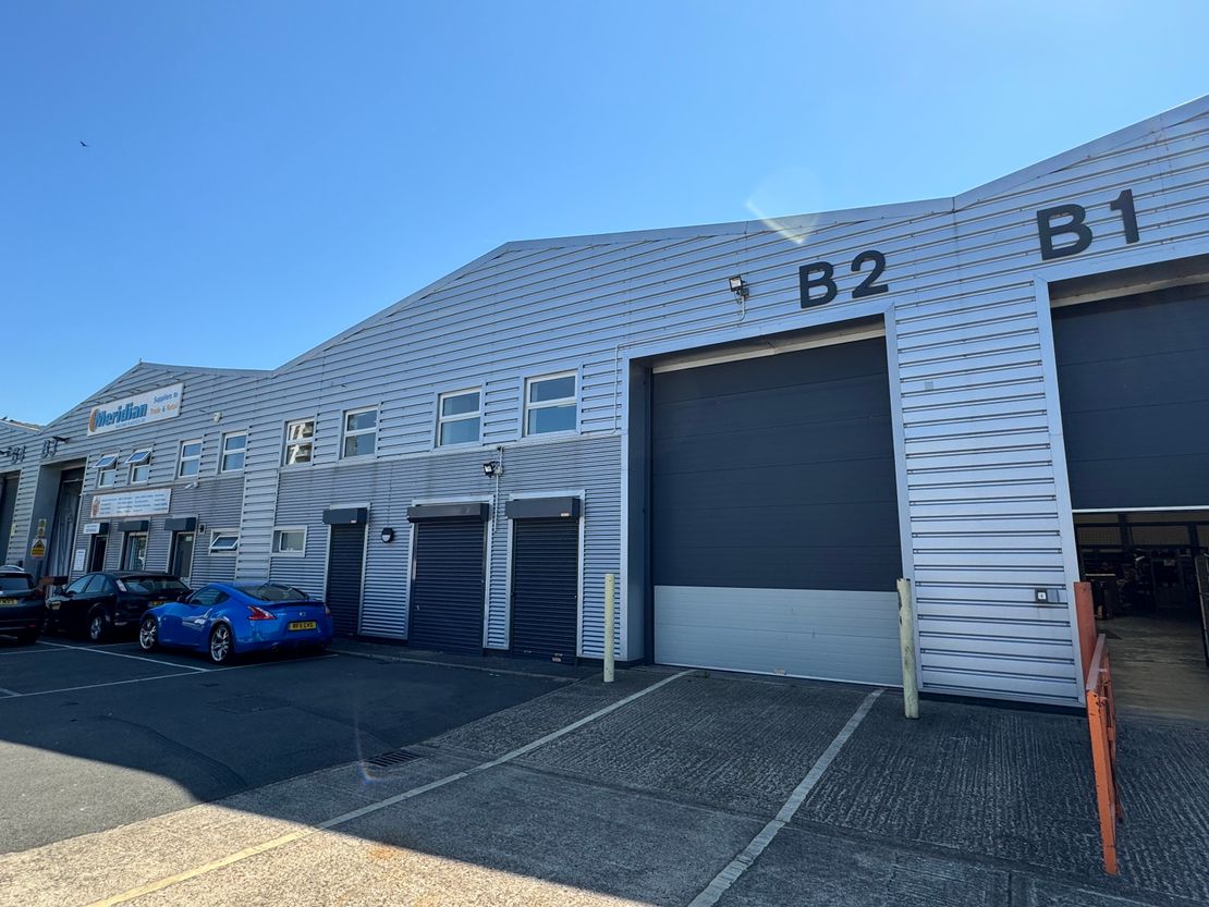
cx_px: 604
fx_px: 489
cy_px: 454
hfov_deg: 102.1
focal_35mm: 14
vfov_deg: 85.7
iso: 40
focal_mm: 2.22
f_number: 2.2
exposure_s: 1/858
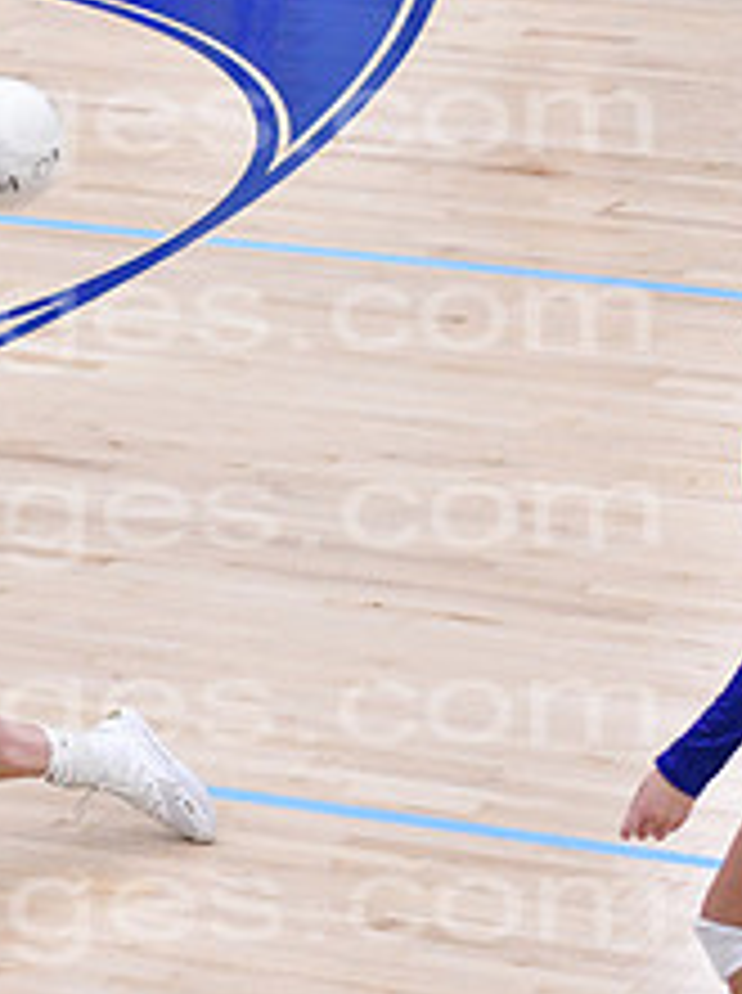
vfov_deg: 6.4
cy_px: 614
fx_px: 8914
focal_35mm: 311
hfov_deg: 4.7
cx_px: -351
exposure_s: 1/1000
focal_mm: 82
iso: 6400
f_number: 3.2
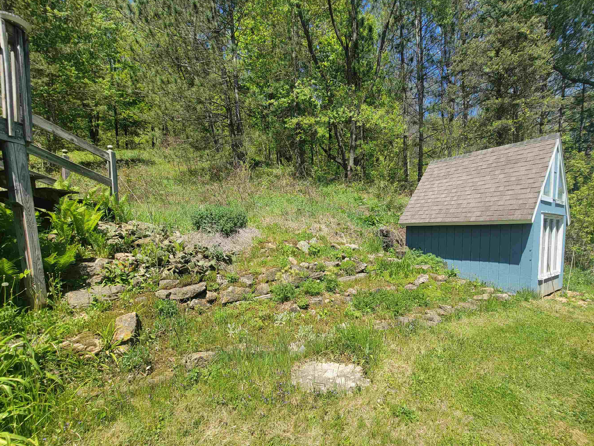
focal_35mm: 15
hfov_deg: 97.7
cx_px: 334
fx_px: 257
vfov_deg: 81.4
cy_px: 251
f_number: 2.2
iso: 50
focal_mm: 2.2
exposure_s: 1/1126
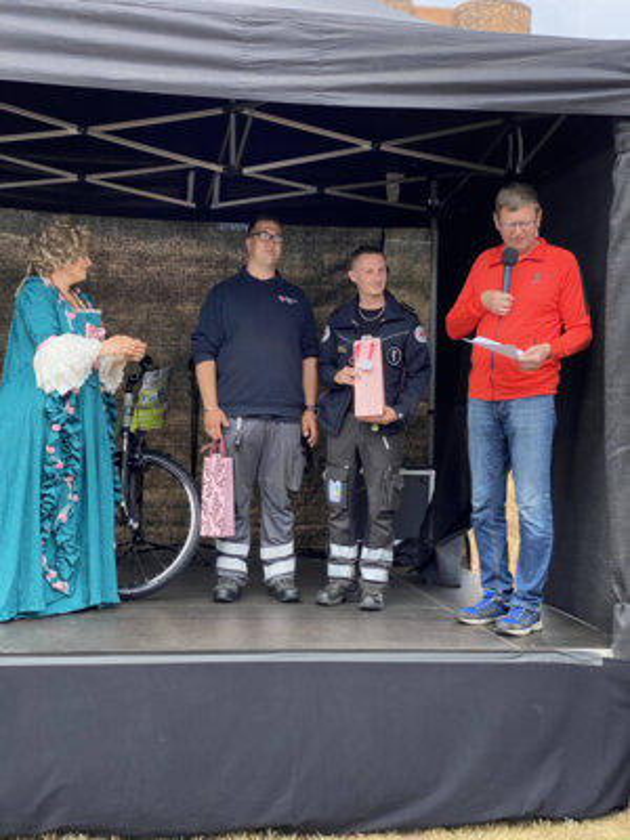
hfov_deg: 28.0
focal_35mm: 52
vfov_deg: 36.8
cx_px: 315
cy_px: 420
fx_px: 1262
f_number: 2
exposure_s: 1/631
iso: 20
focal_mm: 6
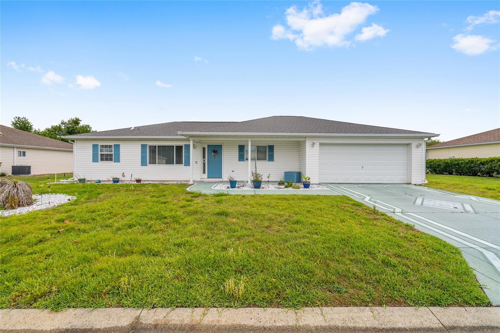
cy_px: 166
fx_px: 194
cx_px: 250
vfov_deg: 81.2
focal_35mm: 14
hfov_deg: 104.3
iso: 200
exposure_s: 1/80
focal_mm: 14
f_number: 8
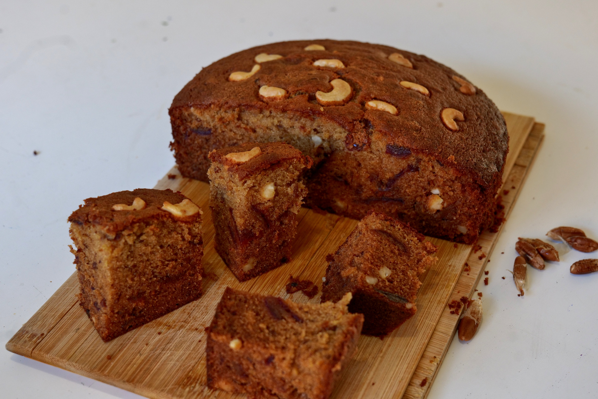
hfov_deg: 33.4
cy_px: 200
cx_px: 299
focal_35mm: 60
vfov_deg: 22.6
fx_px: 997
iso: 1600
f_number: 7.1
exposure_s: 1/60
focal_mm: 60
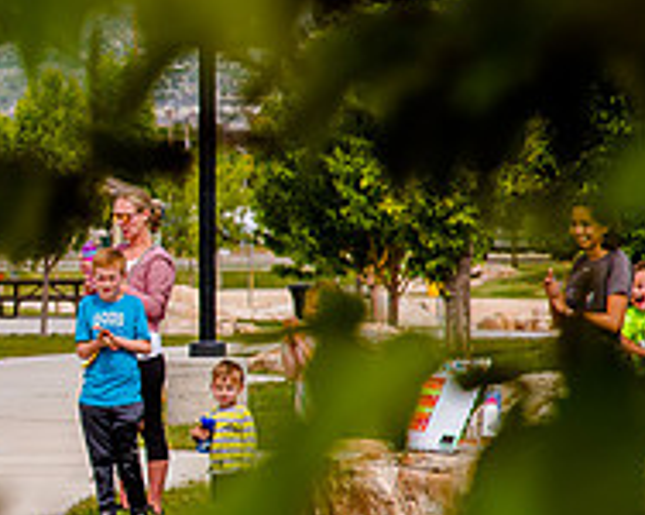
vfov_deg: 4.4
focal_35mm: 348
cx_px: -292
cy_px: 347
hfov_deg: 5.5
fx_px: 6636
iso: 200
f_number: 8
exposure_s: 1/500
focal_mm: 120
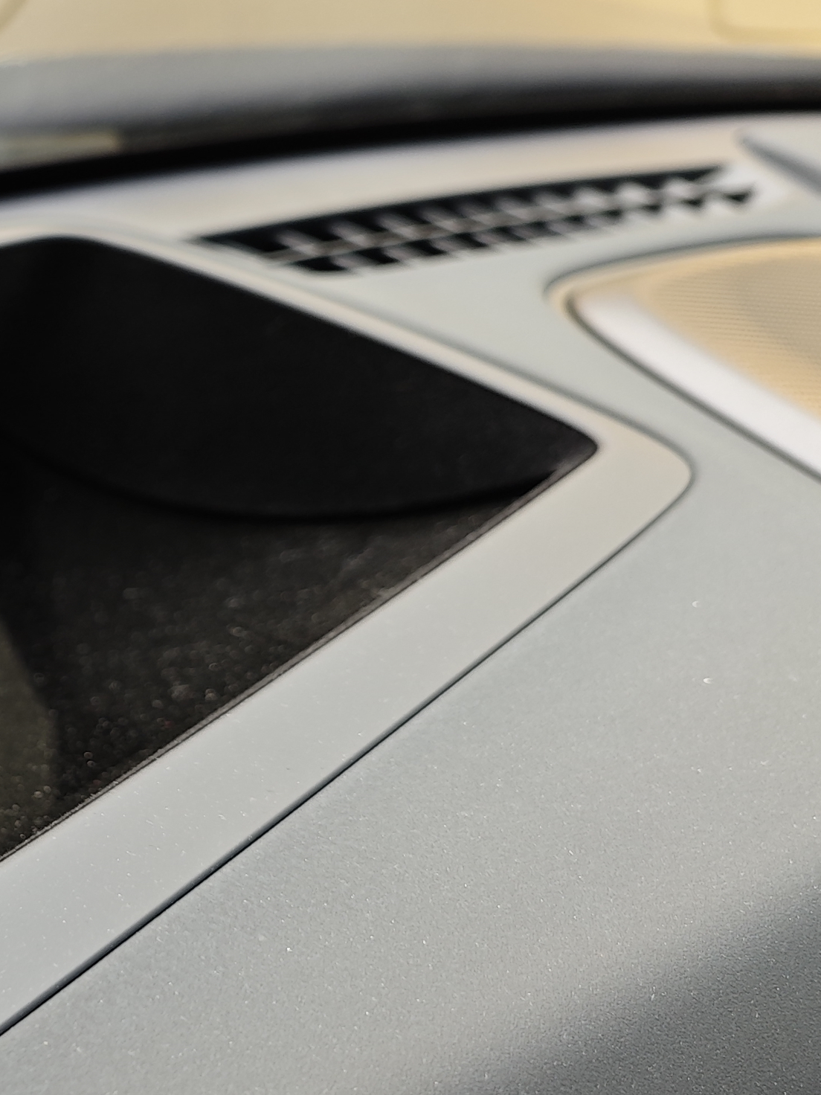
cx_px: -306
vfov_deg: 30.2
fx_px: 2024
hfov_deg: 20.5
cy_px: 663
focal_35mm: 64
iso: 500
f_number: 1.9
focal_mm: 8.7
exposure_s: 1/40
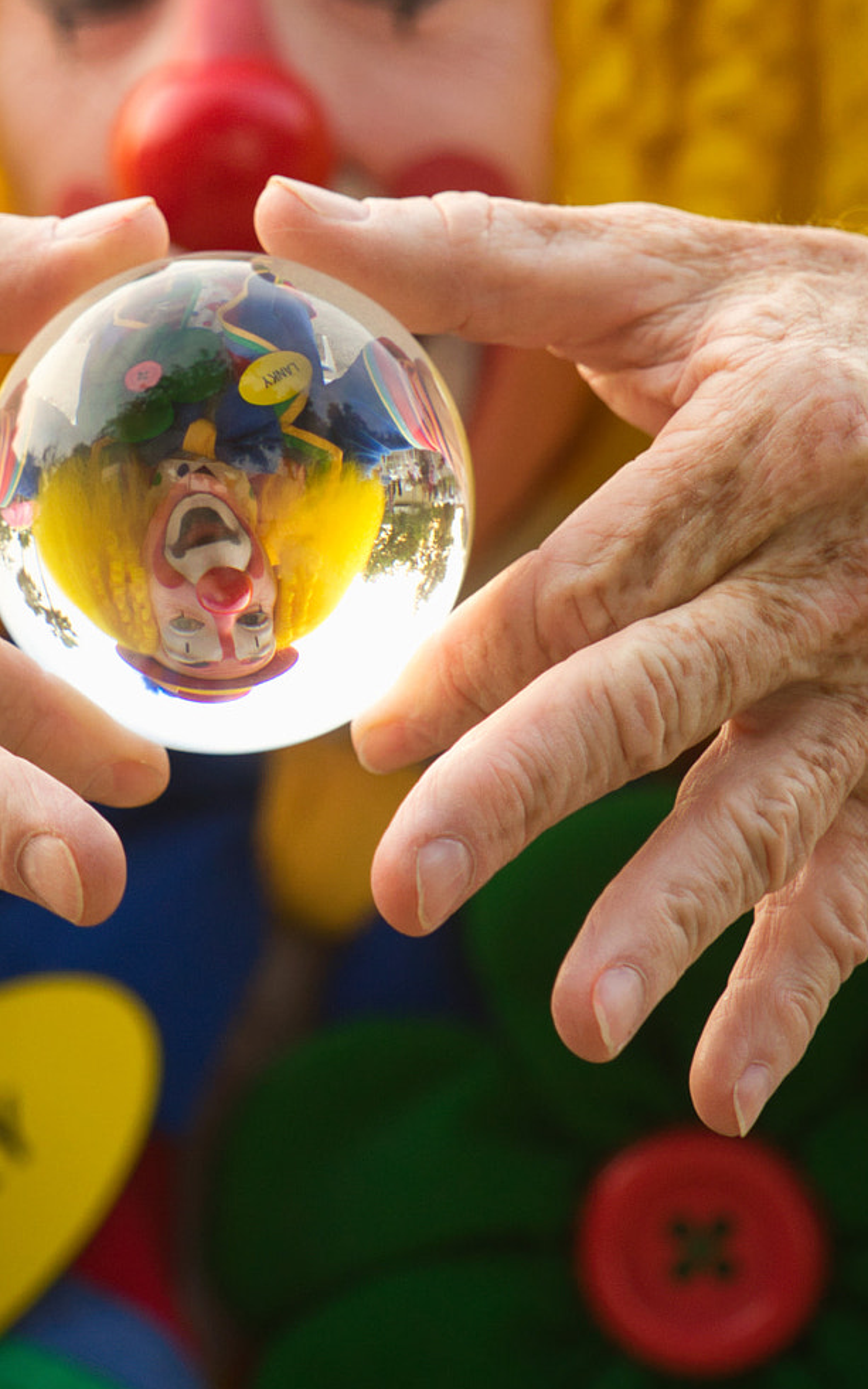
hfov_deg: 5.7
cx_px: 211
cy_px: 515
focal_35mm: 231
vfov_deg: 9.1
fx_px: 8744
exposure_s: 1/200
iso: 640
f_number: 6.3
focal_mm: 139
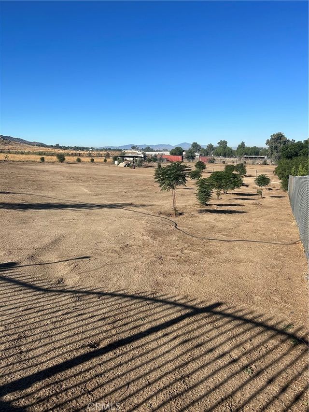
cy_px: 206
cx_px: 154
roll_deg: -1.0
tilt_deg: -9.7
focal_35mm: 26
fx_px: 309
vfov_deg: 67.3
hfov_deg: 53.1
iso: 50
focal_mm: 5.7
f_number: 1.5
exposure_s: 1/5319
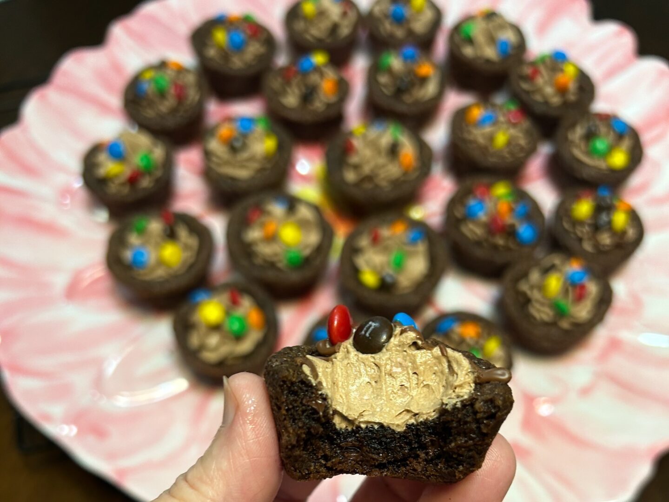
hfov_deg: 67.3
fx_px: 503
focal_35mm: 26
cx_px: 334
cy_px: 251
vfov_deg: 53.1
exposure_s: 1/60
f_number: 1.5
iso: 125
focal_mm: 5.7
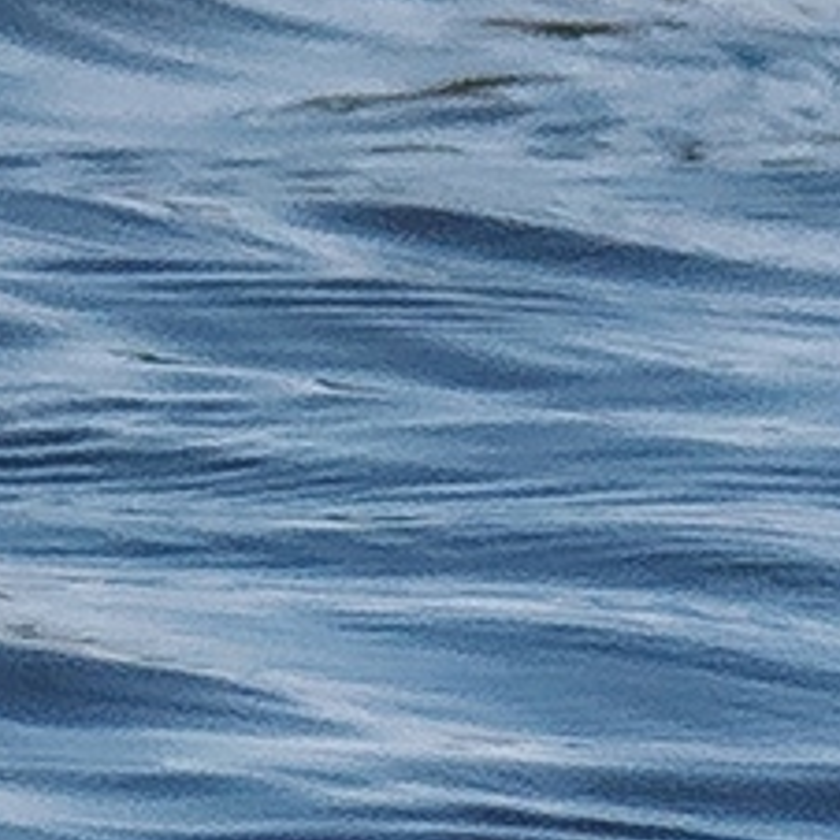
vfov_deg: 0.4
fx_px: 111711
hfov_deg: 0.4
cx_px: 2178
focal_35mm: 4069
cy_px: 1052
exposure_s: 1/3200
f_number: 6.3
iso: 500
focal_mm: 600
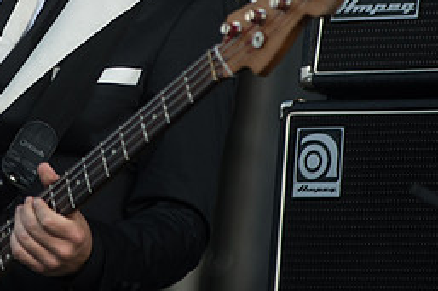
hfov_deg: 4.0
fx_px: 6201
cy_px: -7
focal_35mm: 510
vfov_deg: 2.7
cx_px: 70
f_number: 4
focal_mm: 200
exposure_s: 1/1250
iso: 250
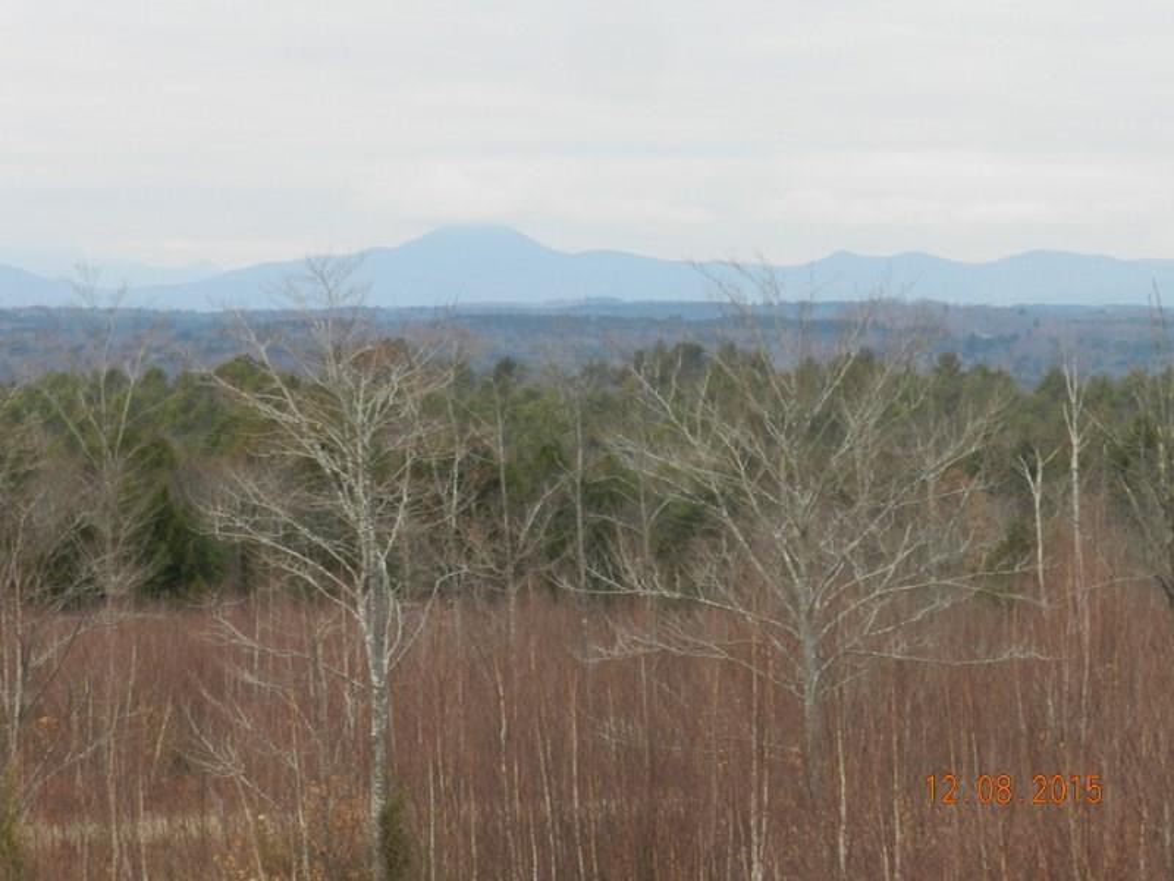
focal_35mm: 160
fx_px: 5426
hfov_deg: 12.3
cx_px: 587
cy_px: 440
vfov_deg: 9.3
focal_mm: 28.4
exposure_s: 1/60
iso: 160
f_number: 5.3
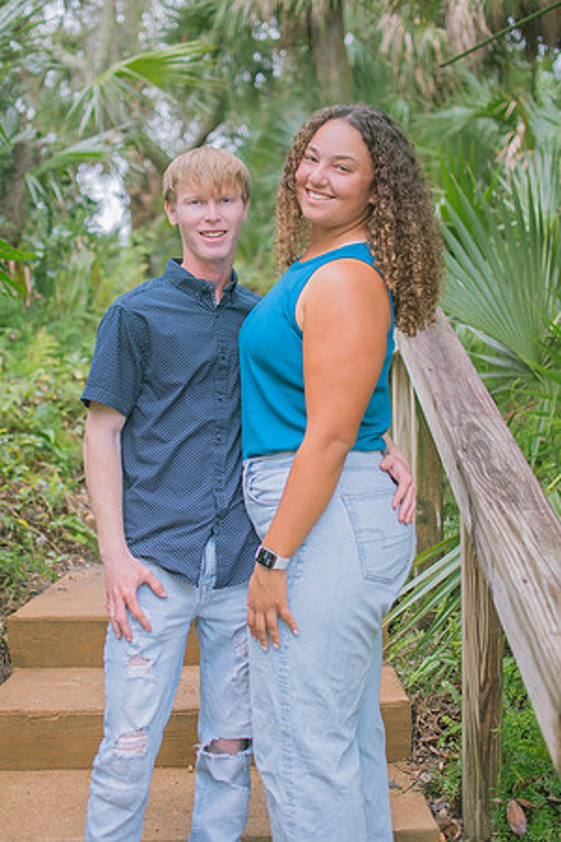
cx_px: 280
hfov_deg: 26.0
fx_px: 1215
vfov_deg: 38.2
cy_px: 421
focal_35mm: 52
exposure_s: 1/250
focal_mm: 35
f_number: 2.2
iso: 100
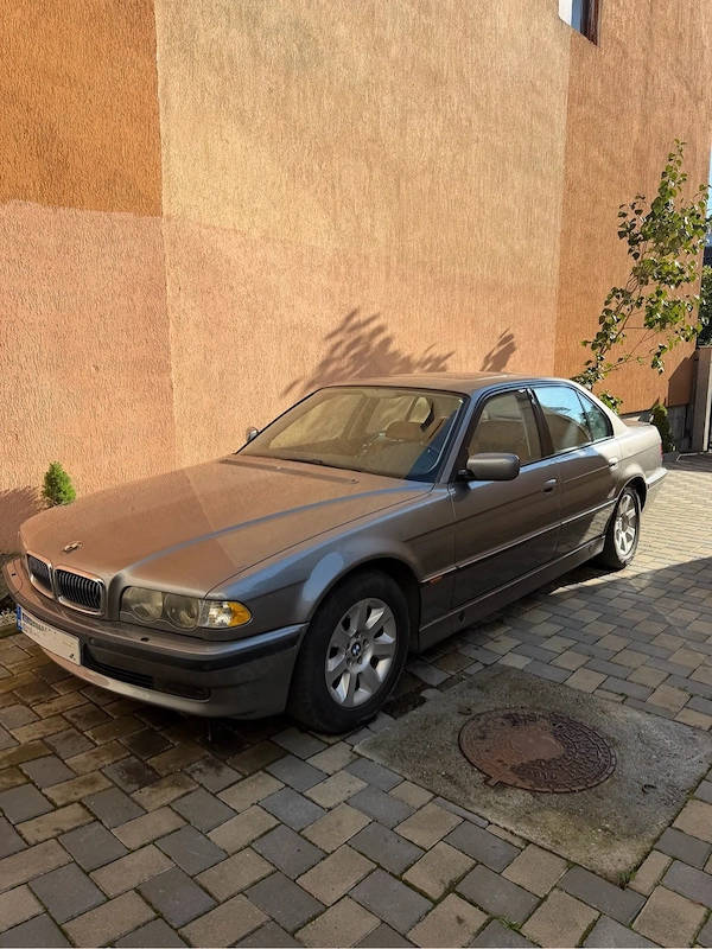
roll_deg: -1.7
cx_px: 356
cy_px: 474
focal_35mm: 24
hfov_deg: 56.8
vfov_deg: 71.6
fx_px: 658
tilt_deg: -8.7
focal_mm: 6.76
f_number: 1.78
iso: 80
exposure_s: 1/1855
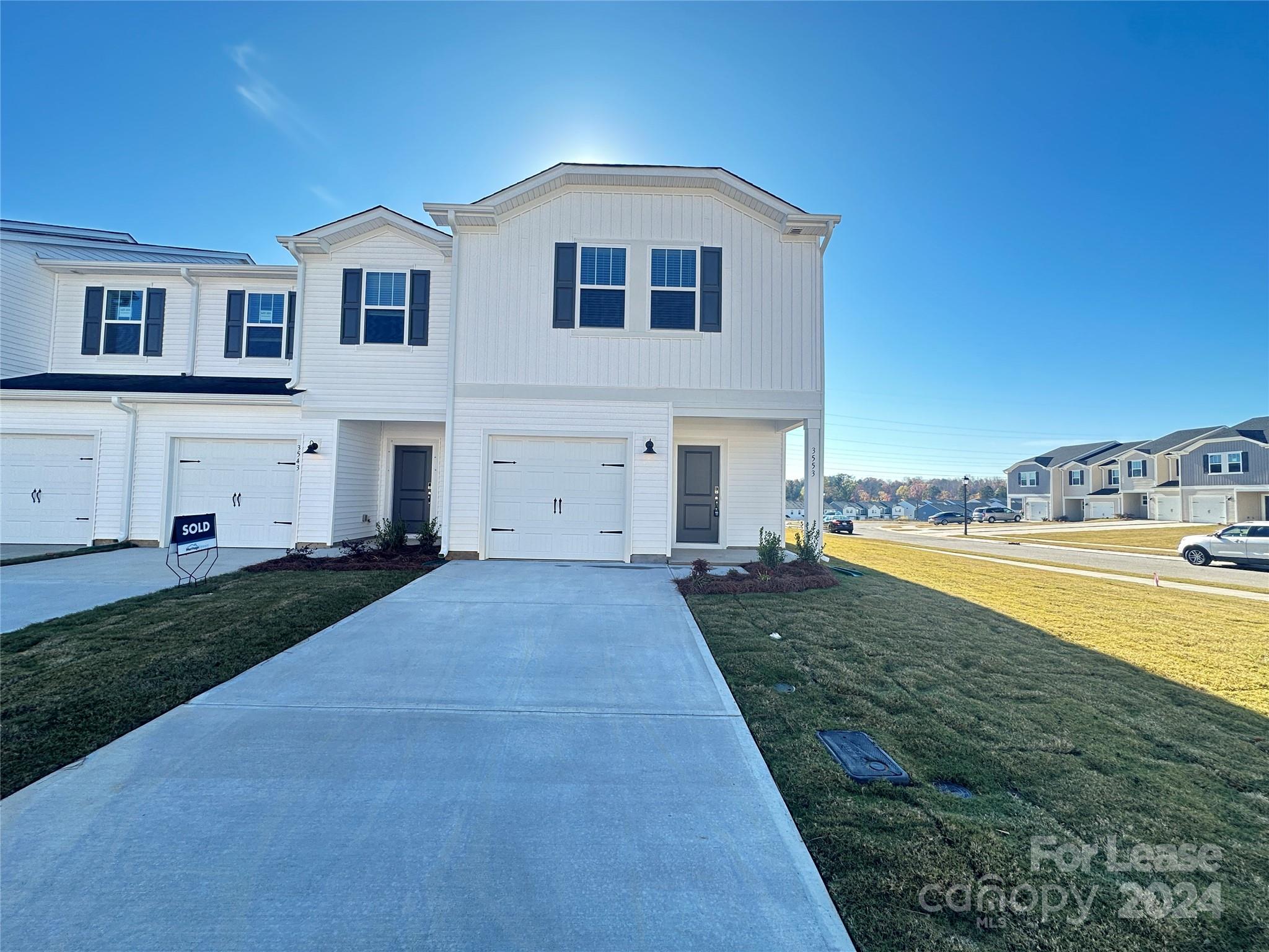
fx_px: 513
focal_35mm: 14
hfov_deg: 102.1
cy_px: 476
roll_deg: -1.6
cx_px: 634
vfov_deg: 85.7
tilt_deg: +2.4
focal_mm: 2.22
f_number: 2.2
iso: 40
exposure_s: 1/342
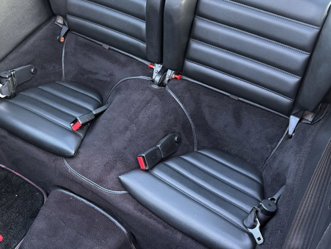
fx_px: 392
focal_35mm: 41
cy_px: 129
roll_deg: -2.0
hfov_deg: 45.7
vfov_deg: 35.2
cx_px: 148
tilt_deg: -42.0
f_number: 1.78
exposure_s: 1/60
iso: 500
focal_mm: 6.76
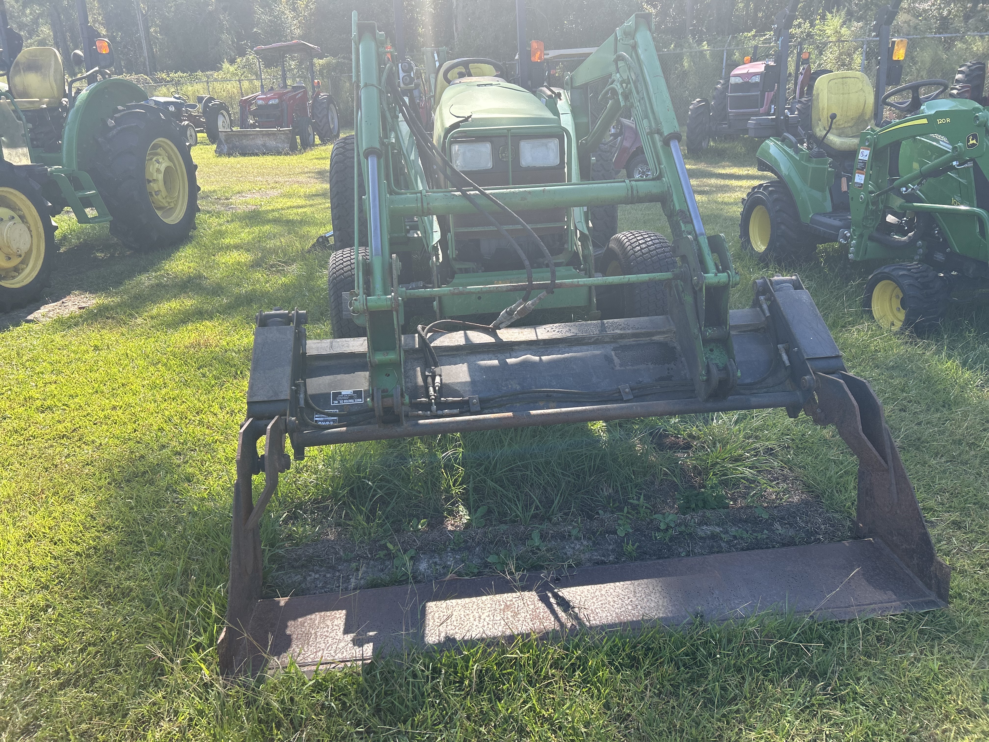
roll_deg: +3.5
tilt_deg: -21.8
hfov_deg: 67.3
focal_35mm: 26
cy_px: 371
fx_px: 743
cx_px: 494
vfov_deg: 53.1
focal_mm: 5.7
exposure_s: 1/940
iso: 50
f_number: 1.5
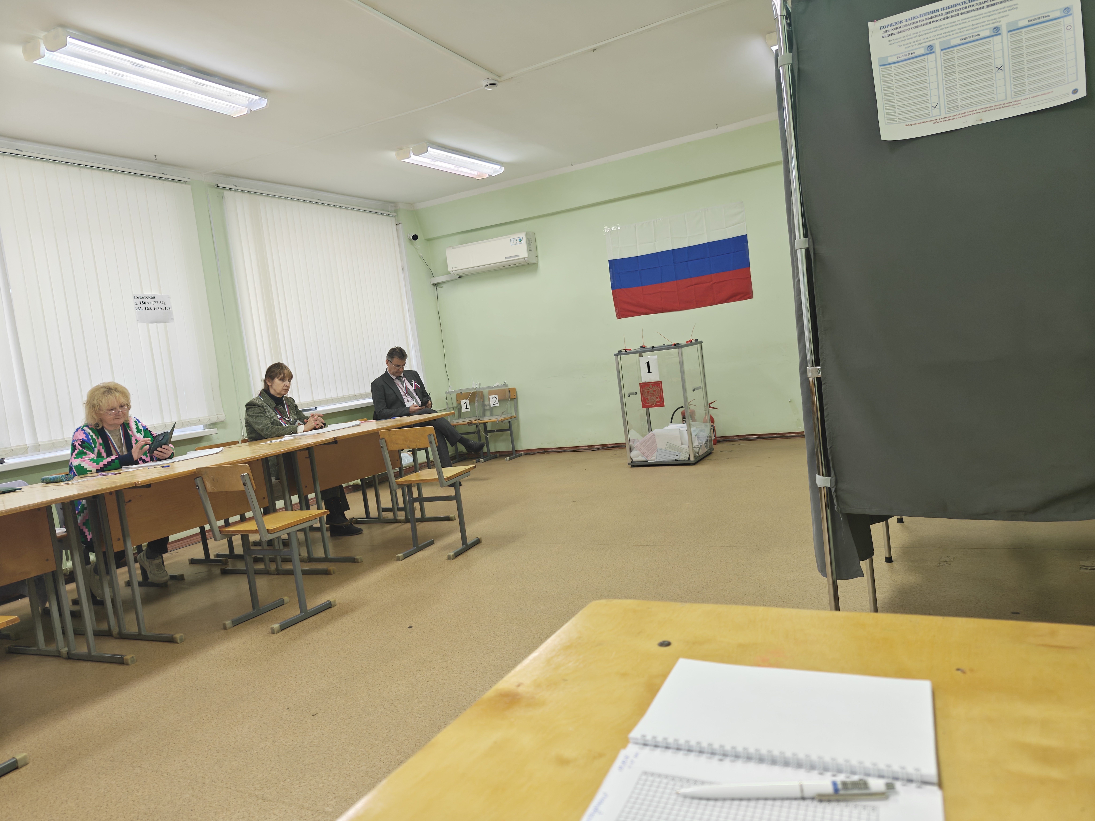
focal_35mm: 24
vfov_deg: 56.8
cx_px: 548
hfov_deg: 71.6
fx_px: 759
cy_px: 410
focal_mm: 6.57
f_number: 1.68
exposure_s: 1/100
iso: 179
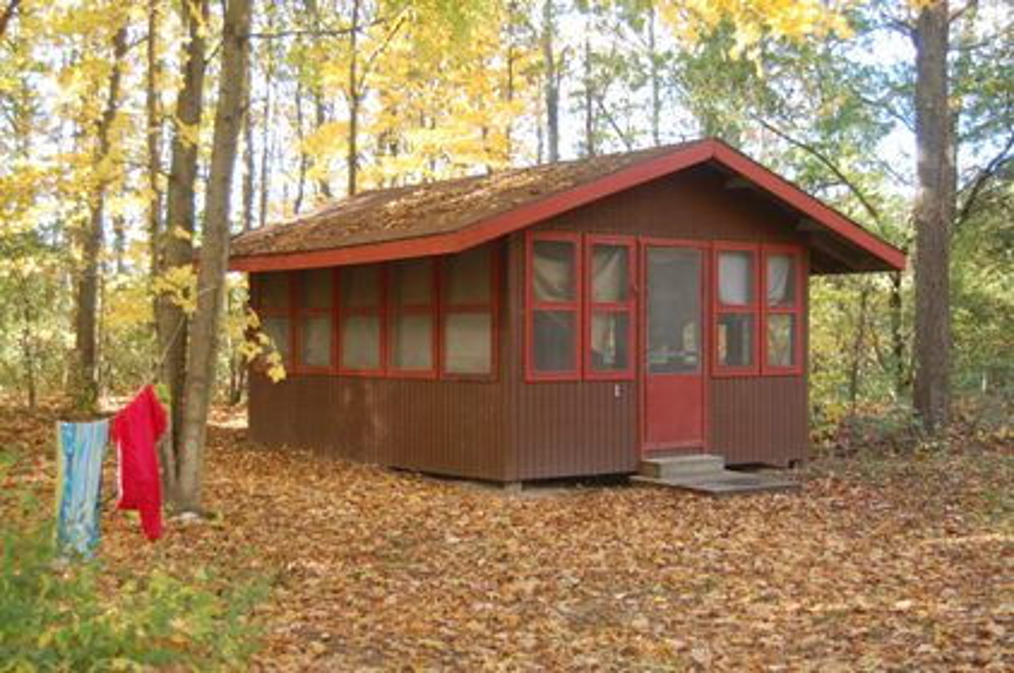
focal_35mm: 51
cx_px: 507
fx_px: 1434
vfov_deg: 26.4
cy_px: 336
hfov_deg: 38.9
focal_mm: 34
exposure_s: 1/80
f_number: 4.5
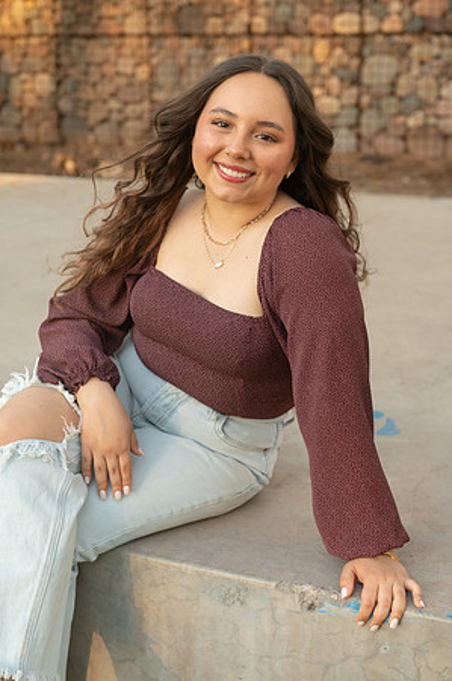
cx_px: 226
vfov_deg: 35.7
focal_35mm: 56
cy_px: 340
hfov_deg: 24.1
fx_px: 1057
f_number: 4.5
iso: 640
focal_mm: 56
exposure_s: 1/250
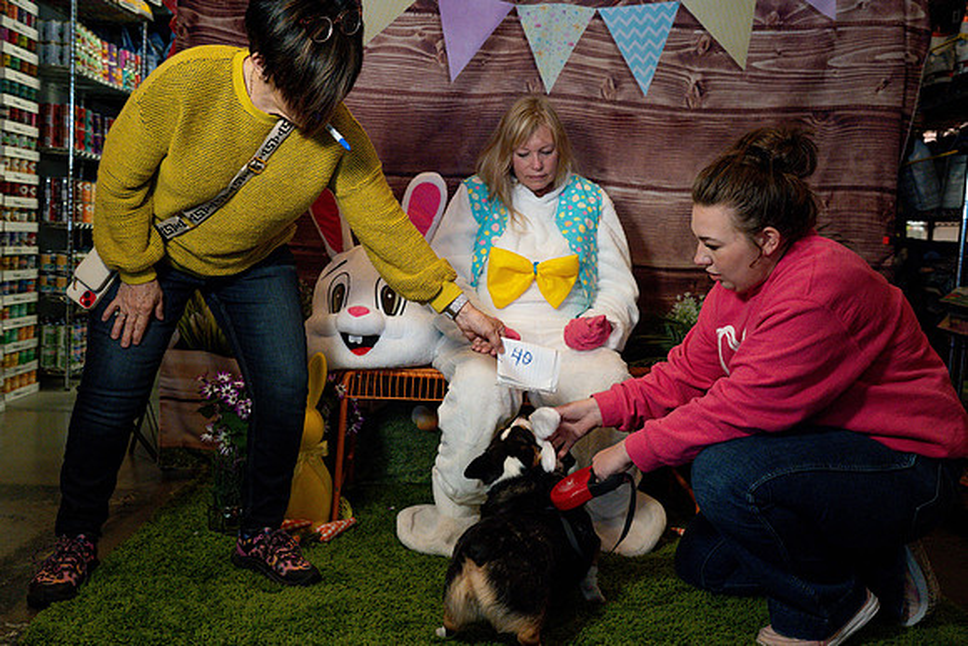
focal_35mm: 35
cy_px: 323
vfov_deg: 37.9
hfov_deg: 54.4
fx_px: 941
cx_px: 484
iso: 8000
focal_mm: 35
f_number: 4.5
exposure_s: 1/500
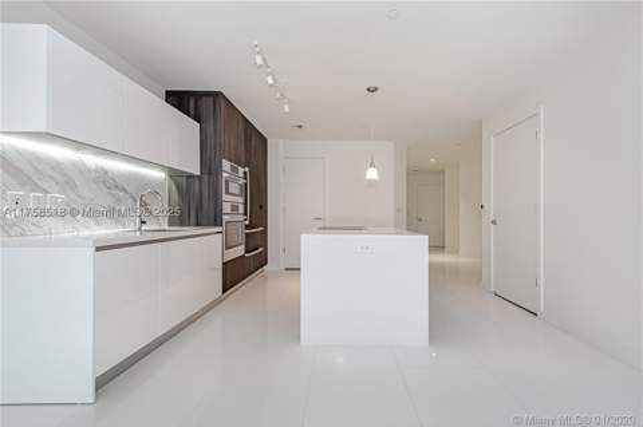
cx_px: 322
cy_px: 214
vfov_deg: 73.6
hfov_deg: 96.8
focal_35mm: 16
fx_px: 285
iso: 800
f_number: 8
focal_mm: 16
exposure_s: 1/30
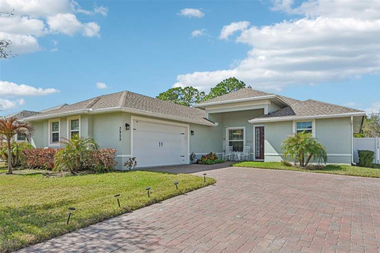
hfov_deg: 78.6
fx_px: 232
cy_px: 126
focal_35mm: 22
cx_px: 190
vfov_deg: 57.2
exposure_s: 1/6400
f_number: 8
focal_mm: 22
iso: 2000
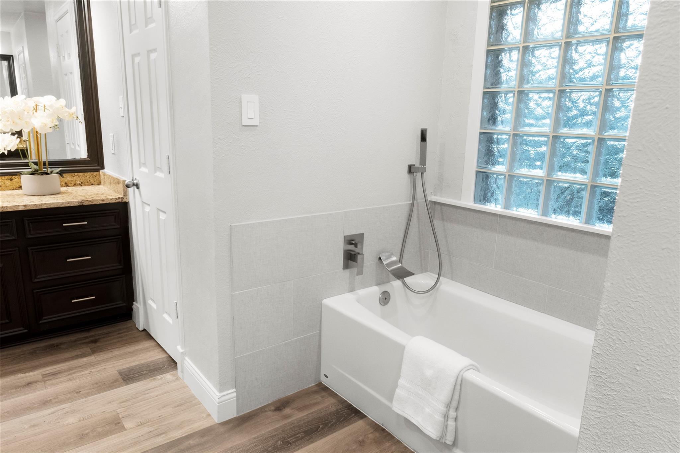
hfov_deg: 73.7
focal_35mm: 24
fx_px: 453
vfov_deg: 53.1
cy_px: 226
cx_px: 340
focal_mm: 16
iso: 1600
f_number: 11
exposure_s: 1/6
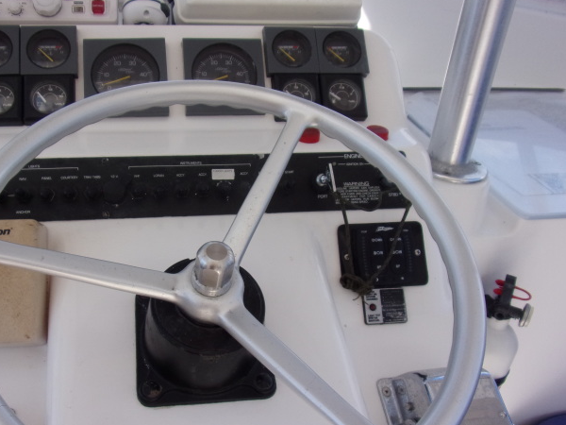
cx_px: 207
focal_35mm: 32
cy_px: 224
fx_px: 523
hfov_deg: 56.0
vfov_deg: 44.1
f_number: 3.3
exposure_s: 1/450
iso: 80
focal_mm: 4.3
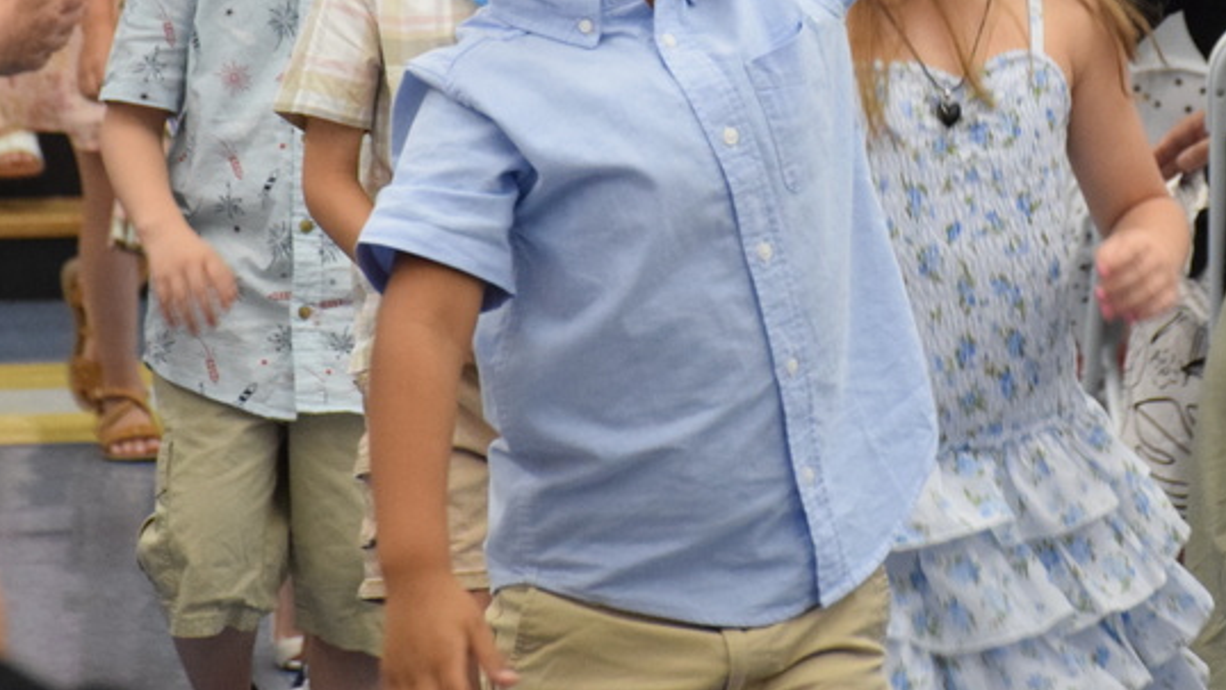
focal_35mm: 314
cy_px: -44
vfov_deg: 3.9
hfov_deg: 6.9
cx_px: 784
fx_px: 10211
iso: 3200
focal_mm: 105
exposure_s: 1/125
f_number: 5.6
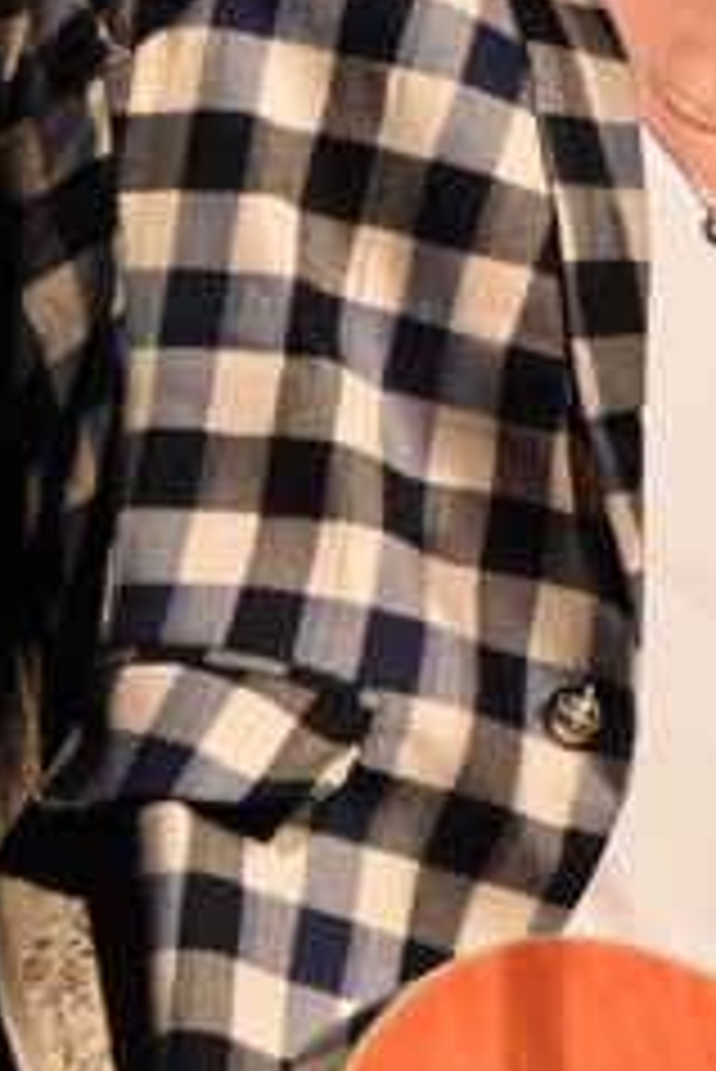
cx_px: 795
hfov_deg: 3.2
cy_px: 477
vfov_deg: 4.7
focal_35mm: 434
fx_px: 12928
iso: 3600
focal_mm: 86
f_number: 5.6
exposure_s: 1/60
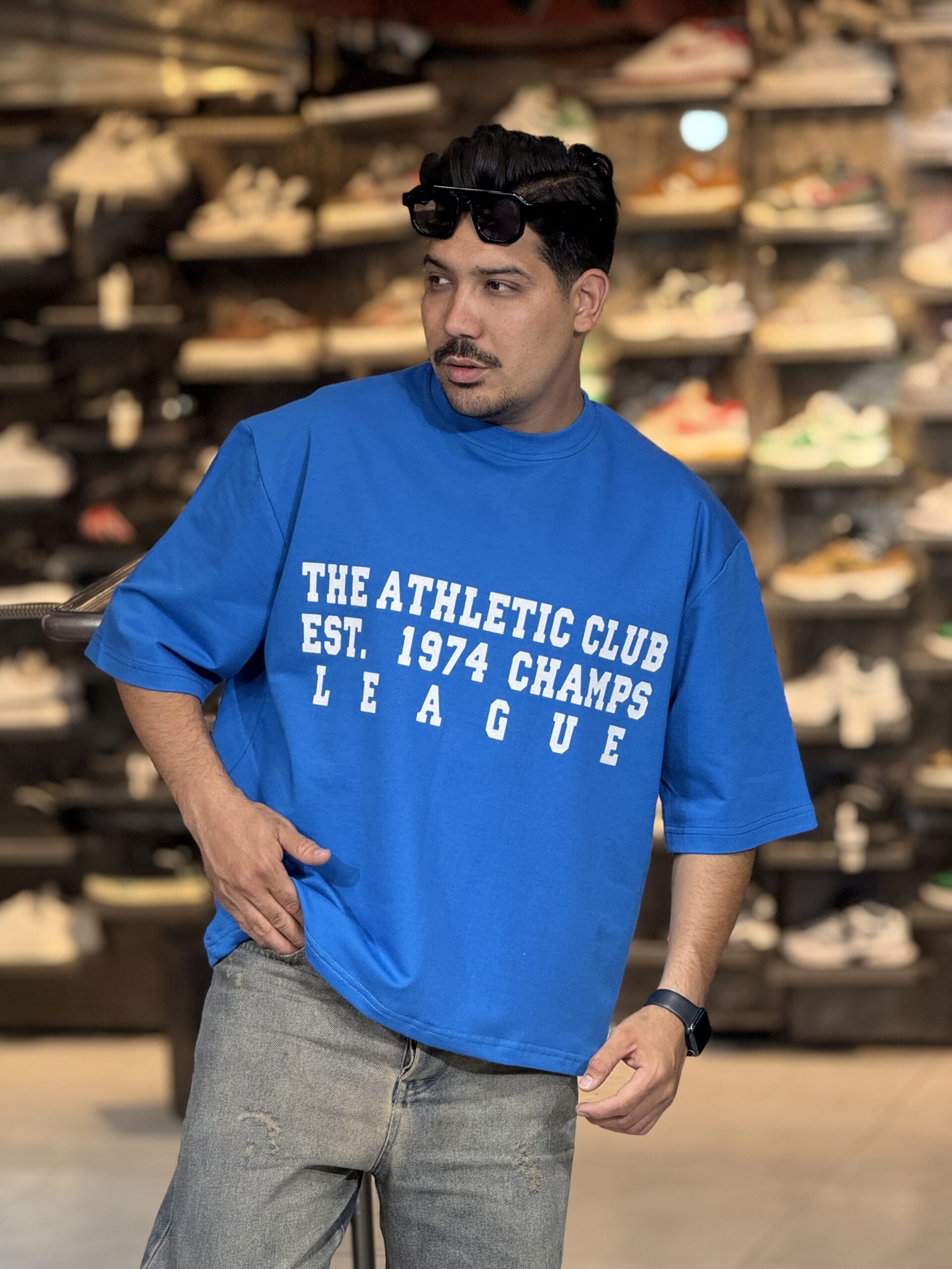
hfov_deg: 12.3
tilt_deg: -3.0
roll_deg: +1.3
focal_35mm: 120
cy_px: 634
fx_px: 4400
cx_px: 476
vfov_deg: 16.4
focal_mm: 15.66
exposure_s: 1/100
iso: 200
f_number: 2.8
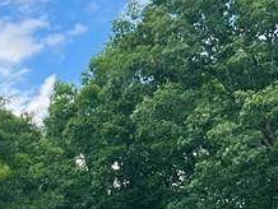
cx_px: -216
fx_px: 981
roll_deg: +0.1
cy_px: 358
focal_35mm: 122
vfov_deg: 11.4
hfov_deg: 14.3
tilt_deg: +5.2
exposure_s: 1/1124
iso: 50
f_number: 1.5
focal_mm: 5.7
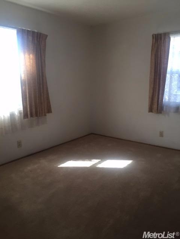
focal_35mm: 29
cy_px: 120
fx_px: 201
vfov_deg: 61.7
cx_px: 90
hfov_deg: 48.2
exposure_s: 1/30
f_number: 2.2
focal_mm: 4.15
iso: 32
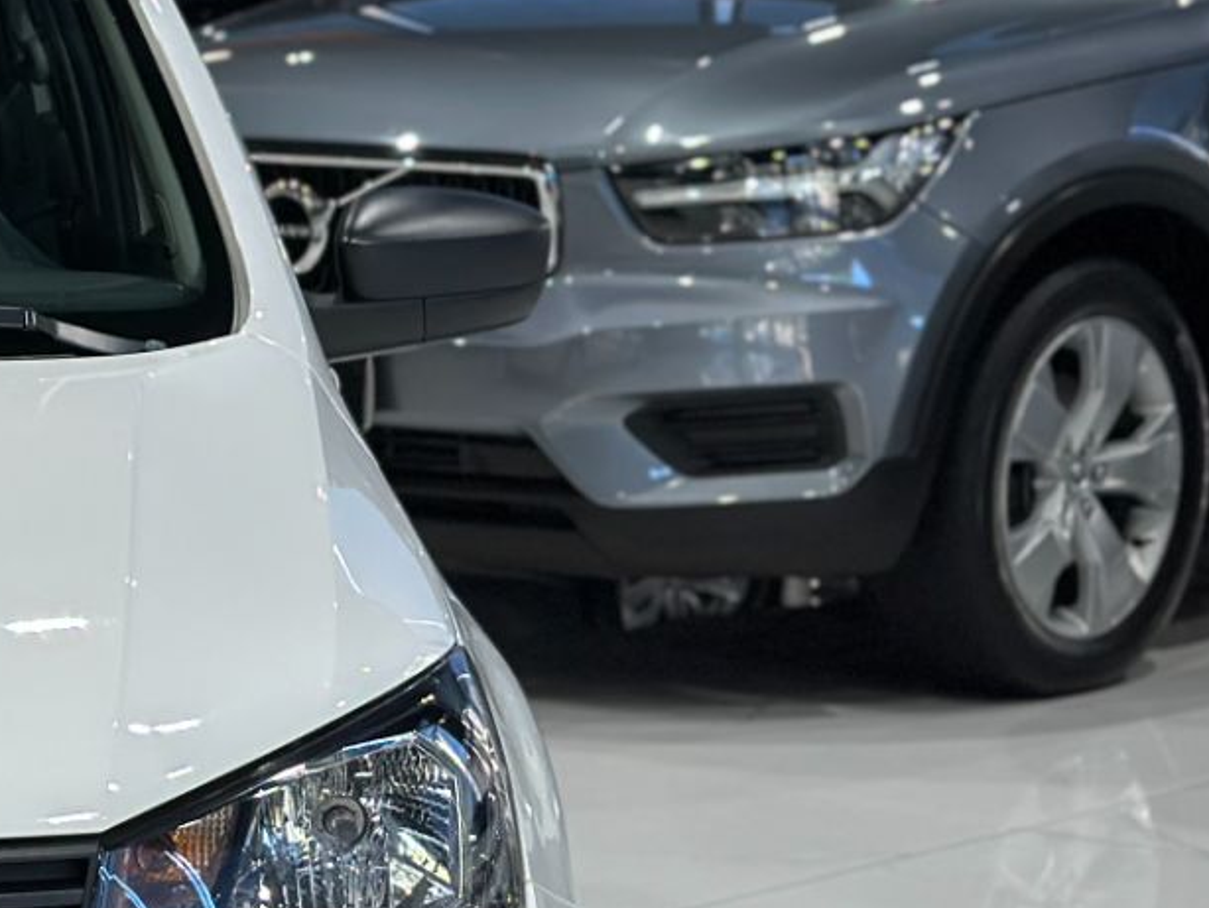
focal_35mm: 150
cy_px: 709
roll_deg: +0.6
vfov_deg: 9.9
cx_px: -565
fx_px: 5241
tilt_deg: -10.0
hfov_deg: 12.5
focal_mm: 6.86
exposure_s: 1/120
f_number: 1.78
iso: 100
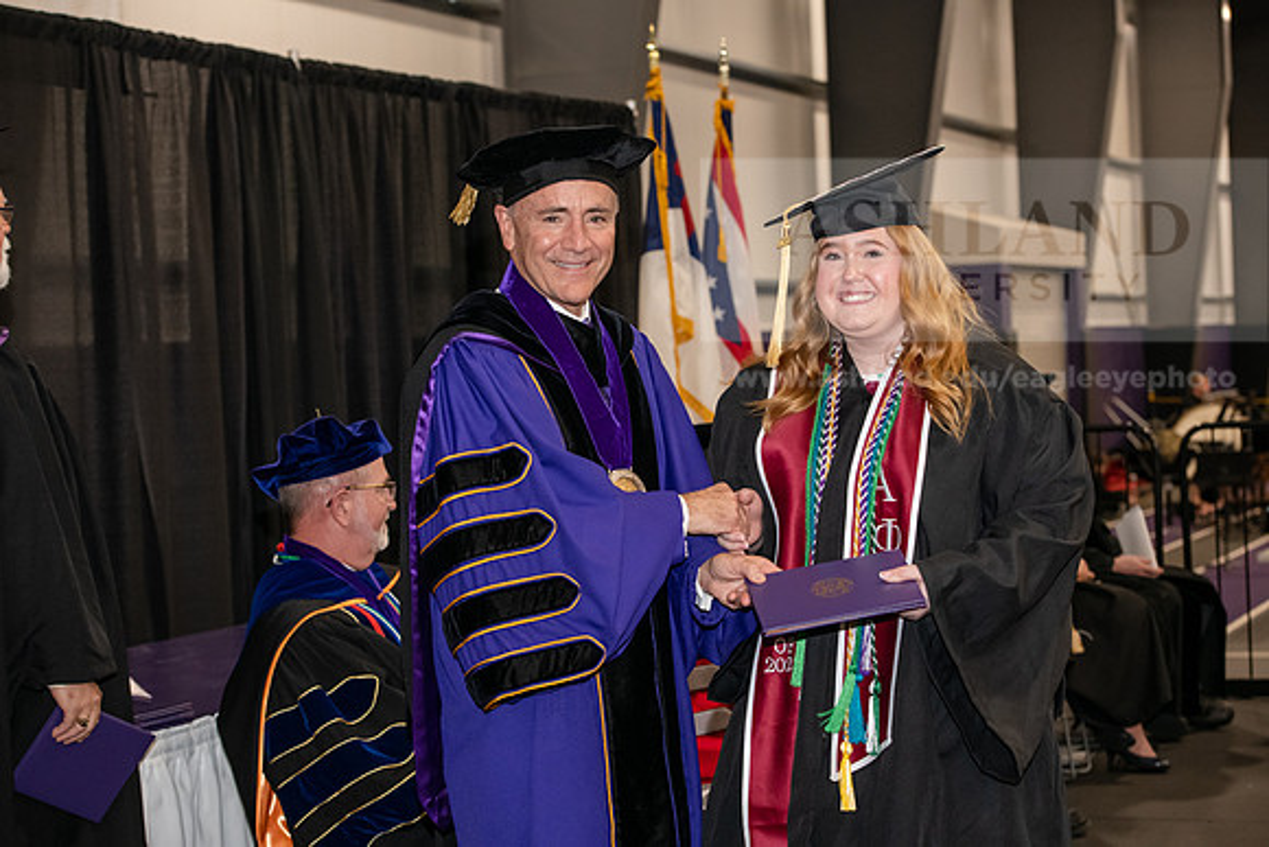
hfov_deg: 28.8
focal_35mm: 70
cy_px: 424
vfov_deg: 19.5
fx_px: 2468
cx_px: 634
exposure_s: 1/200
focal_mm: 70
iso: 2500
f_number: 5
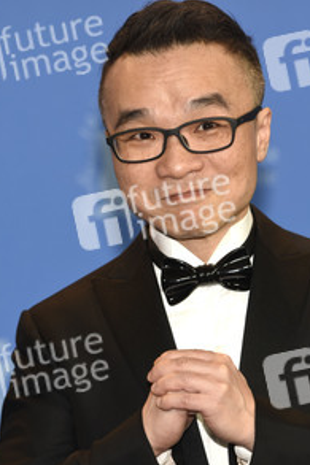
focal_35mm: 277
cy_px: 292
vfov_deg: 7.4
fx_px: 3578
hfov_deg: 5.0
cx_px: 200
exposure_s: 1/400
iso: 640
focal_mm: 135
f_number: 3.5
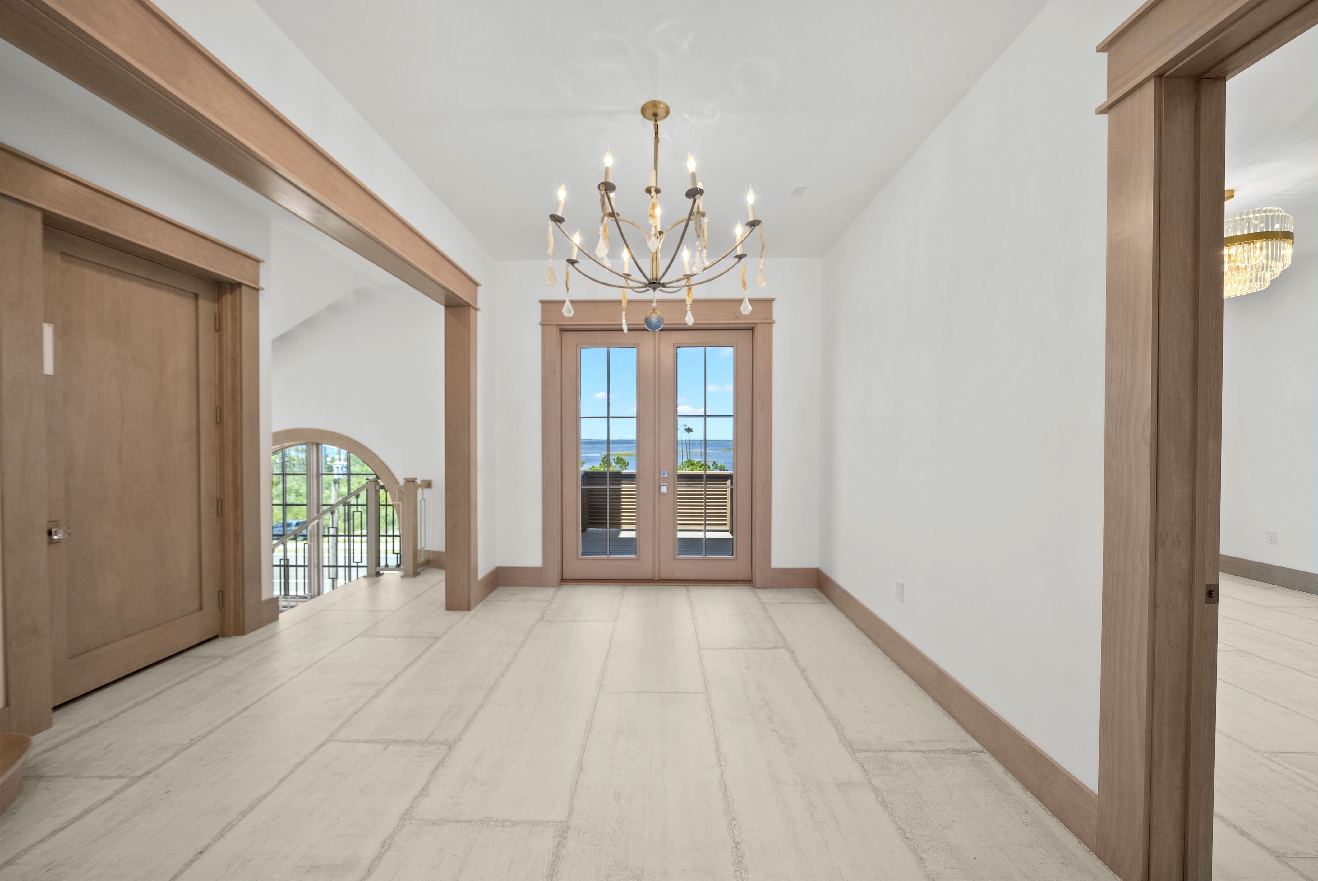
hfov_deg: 112.6
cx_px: 659
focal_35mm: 12
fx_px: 440
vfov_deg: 90.1
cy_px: 440
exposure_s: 1/15
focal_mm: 12
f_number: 7.1
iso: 125
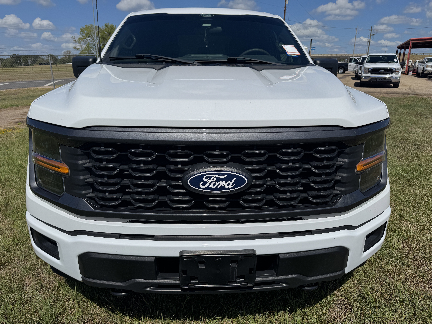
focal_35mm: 24
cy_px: 162
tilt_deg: -17.8
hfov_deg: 71.6
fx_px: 300
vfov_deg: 56.8
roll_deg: -0.1
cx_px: 216
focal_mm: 6.76
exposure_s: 1/12346
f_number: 1.78
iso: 80
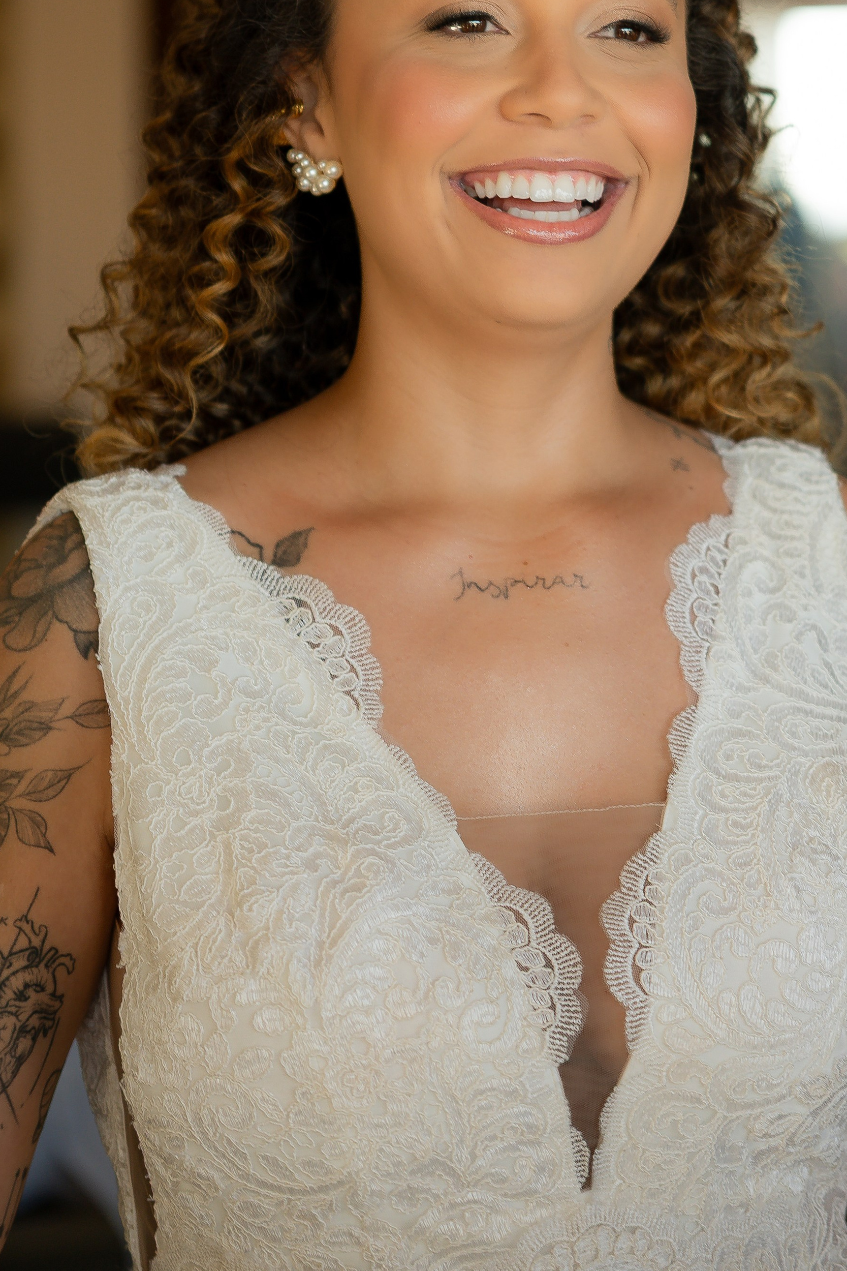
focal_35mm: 129
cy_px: 344
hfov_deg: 10.6
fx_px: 4552
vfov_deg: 15.8
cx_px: 539
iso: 100
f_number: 1.7
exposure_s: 1/200
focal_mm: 56
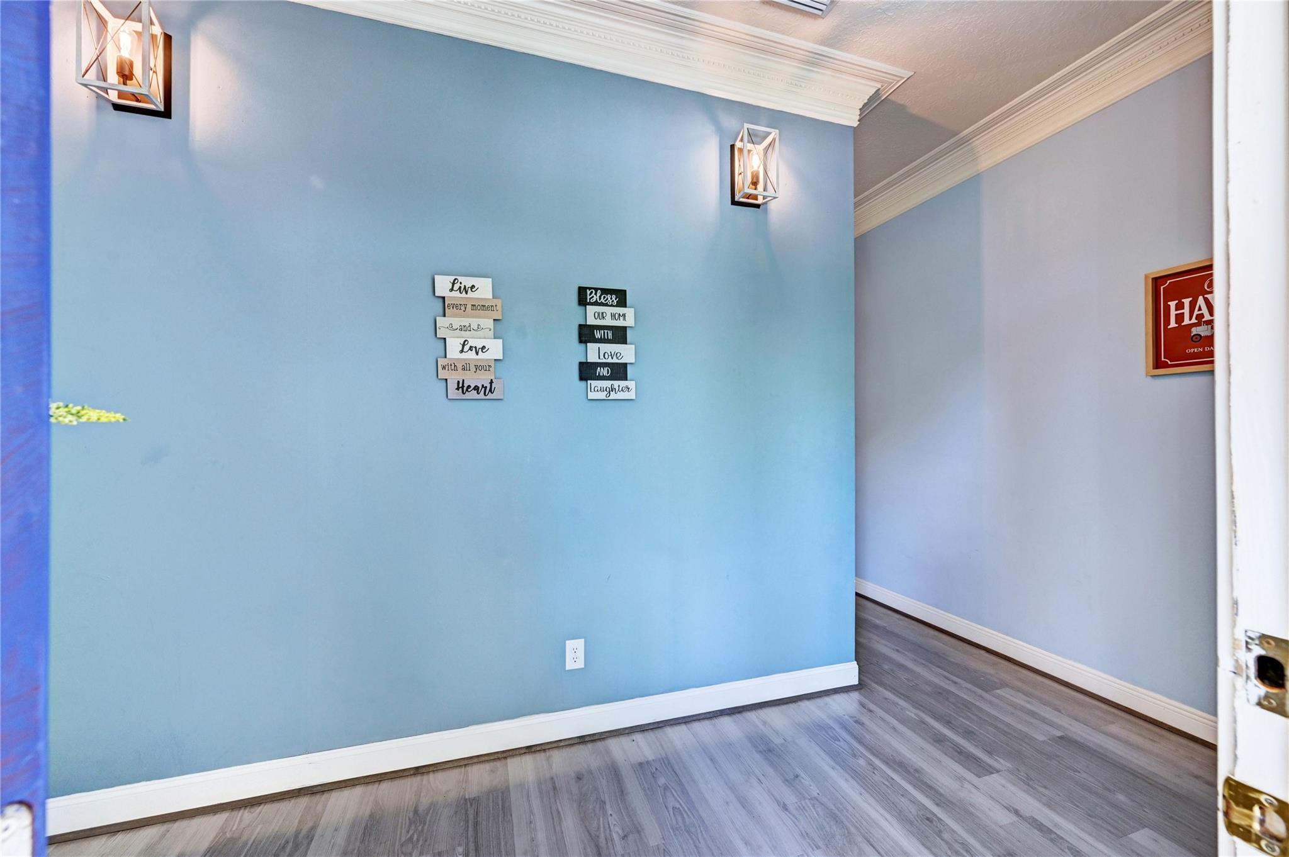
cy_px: 428
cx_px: 644
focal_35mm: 14
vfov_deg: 81.1
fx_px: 501
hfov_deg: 104.3
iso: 400
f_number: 8
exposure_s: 1/15
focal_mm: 14
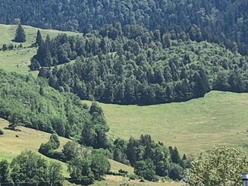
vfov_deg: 8.2
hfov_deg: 10.1
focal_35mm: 180
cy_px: 120
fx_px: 1289
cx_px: -272
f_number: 1.8
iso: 25
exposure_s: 1/1484
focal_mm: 5.4
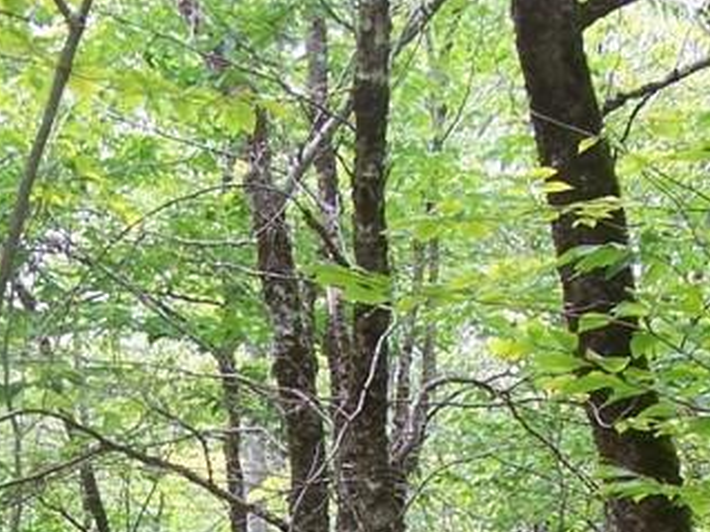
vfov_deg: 11.6
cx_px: 249
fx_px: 2501
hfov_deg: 16.1
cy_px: 835
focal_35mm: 122
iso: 64
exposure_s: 1/80
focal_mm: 6.3
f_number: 2.8
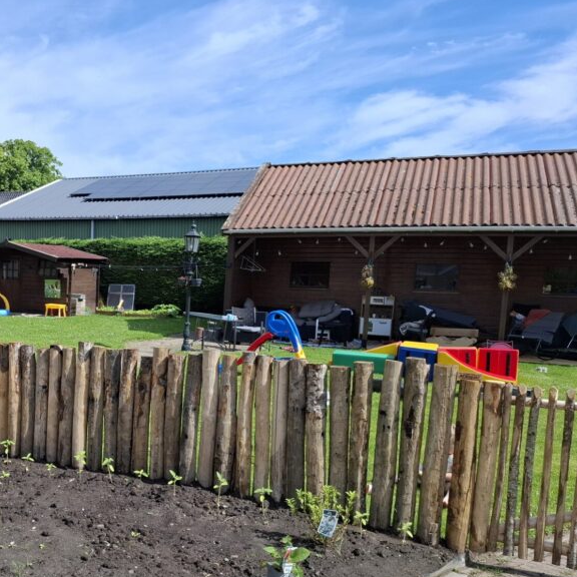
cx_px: 95
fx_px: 660
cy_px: 353
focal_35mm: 35
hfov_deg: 44.3
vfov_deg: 46.9
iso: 50
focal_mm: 5.54
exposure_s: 1/1730
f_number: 1.8
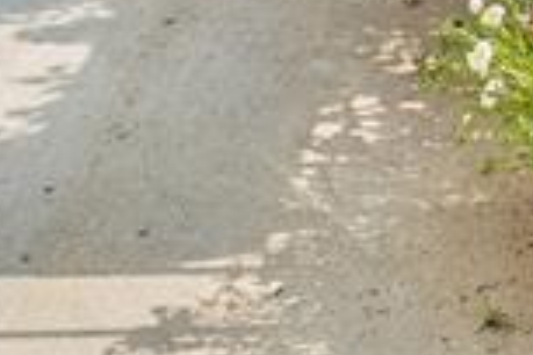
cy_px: -814
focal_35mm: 107
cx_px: 752
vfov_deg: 9.2
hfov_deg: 17.5
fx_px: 1584
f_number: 8
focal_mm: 16
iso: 100
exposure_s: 1/250
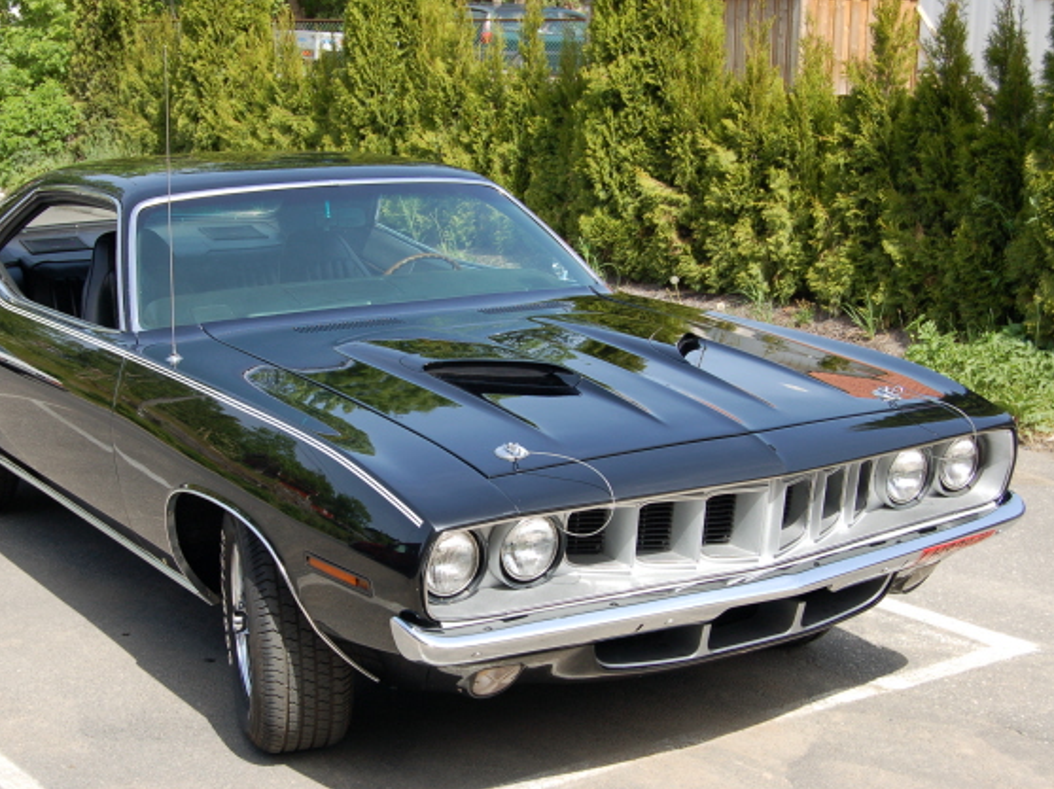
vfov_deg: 27.5
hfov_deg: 36.1
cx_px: 458
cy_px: 398
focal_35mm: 53
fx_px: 1613
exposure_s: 1/250
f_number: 8
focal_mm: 32
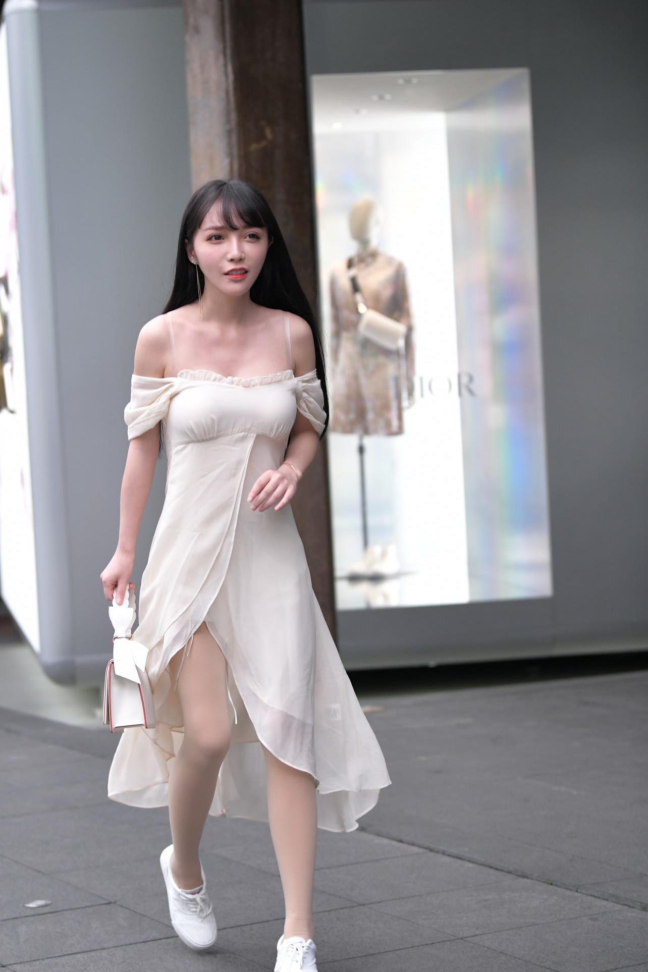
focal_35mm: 90
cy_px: 542
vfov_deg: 22.6
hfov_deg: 15.2
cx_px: 247
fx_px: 2430
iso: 1600
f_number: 3.2
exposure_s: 1/500
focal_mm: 70
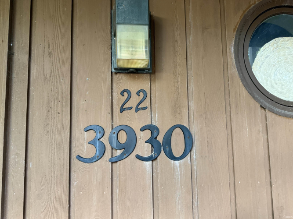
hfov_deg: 71.6
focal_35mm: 24
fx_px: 203
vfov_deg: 56.8
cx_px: 146
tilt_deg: +5.3
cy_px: 110
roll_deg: +0.9
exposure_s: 1/60
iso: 400
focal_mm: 6.76
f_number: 1.78
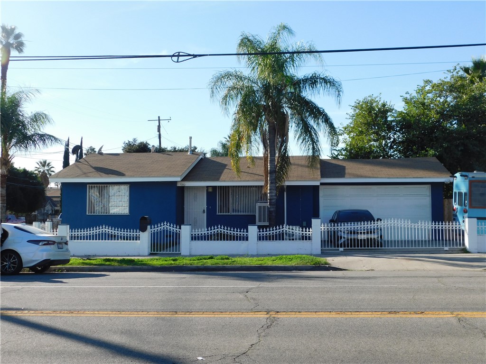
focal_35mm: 40
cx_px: 243
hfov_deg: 46.8
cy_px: 182
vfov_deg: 36.0
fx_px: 562
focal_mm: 7.1
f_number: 3.6
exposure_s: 1/640
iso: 125
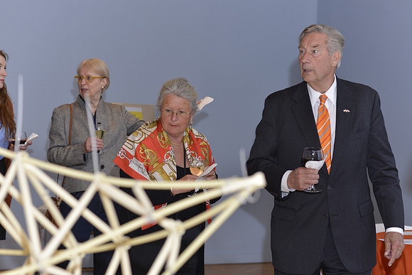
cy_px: 138
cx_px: 206
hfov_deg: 23.9
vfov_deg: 16.1
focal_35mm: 85
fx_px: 973
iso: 320
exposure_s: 1/125
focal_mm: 85
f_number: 3.2
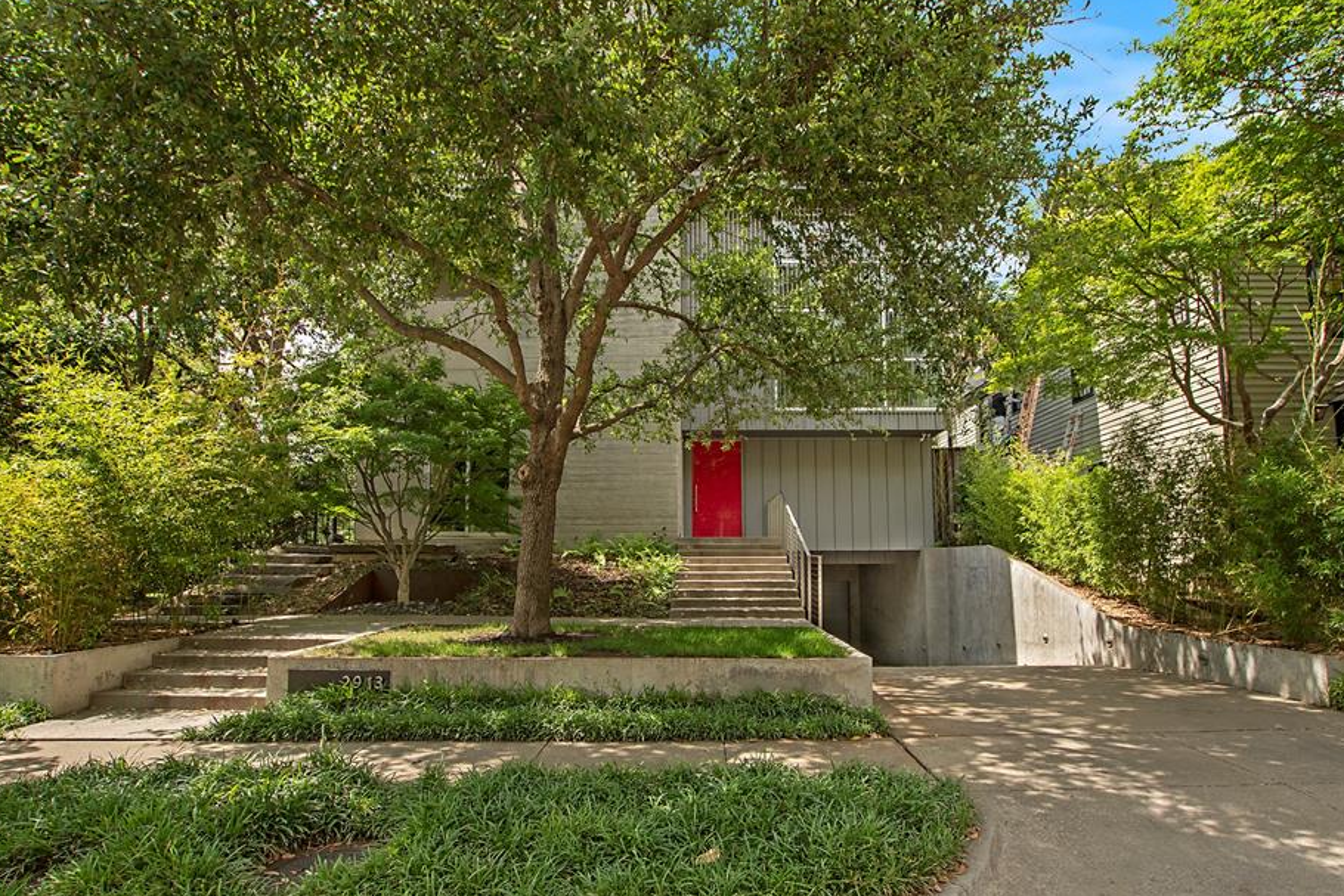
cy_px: 486
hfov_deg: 90.0
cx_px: 691
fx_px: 672
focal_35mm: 18
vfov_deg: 67.3
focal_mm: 11
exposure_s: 1/60
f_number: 8
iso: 100
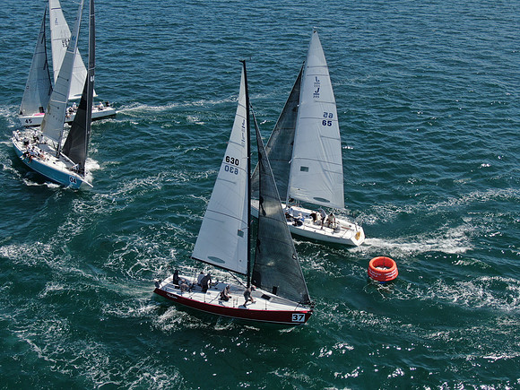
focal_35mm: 43
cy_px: 195
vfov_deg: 33.6
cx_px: 260
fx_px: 646
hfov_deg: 43.9
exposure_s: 1/1000
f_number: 3.6
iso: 100
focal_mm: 7.39
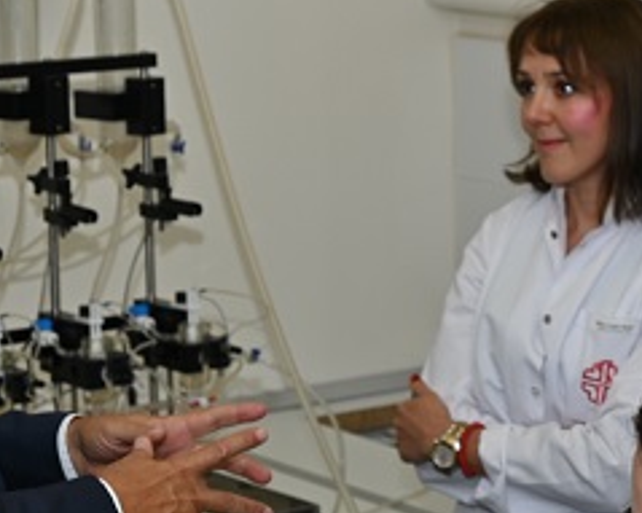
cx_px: 422
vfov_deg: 13.7
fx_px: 2127
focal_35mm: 112
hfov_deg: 17.1
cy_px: 184
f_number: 4
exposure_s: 1/200
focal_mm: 38
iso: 100
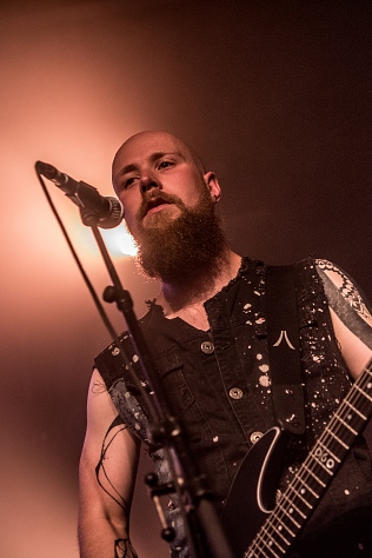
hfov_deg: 18.5
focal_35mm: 73
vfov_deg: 27.7
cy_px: 278
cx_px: 288
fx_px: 1131
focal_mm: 48
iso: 1600
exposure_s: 1/80
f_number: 2.8
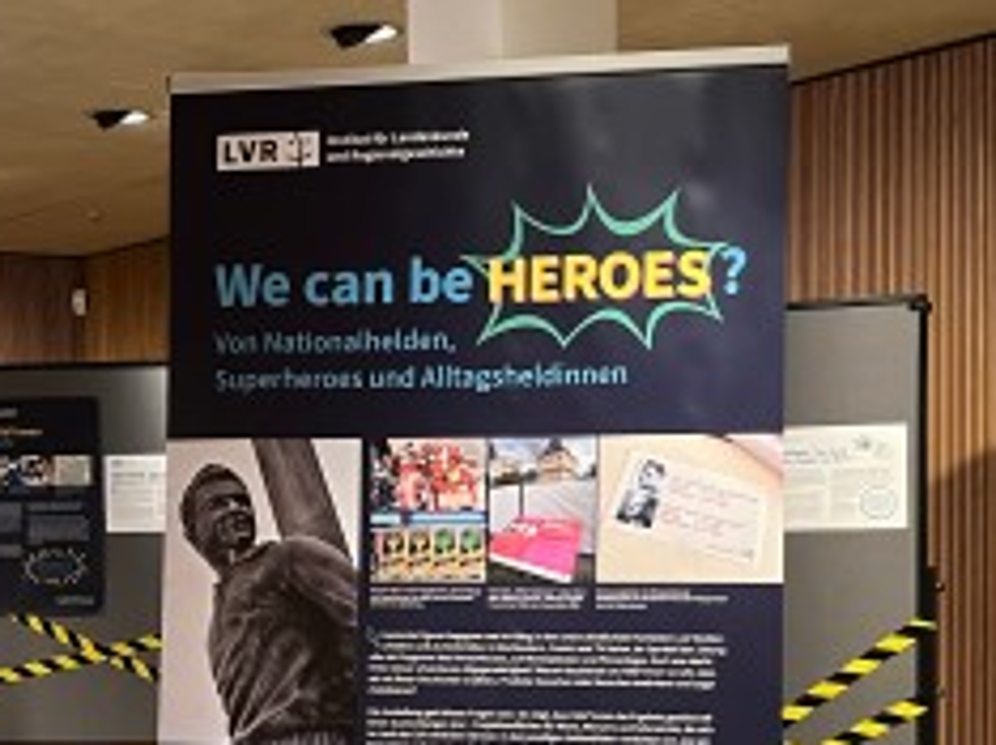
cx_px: 424
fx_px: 1955
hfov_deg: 28.6
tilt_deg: -3.7
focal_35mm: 68
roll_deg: +1.1
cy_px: 596
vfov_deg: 21.3
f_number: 1.6
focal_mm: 5.1
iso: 320
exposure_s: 1/60
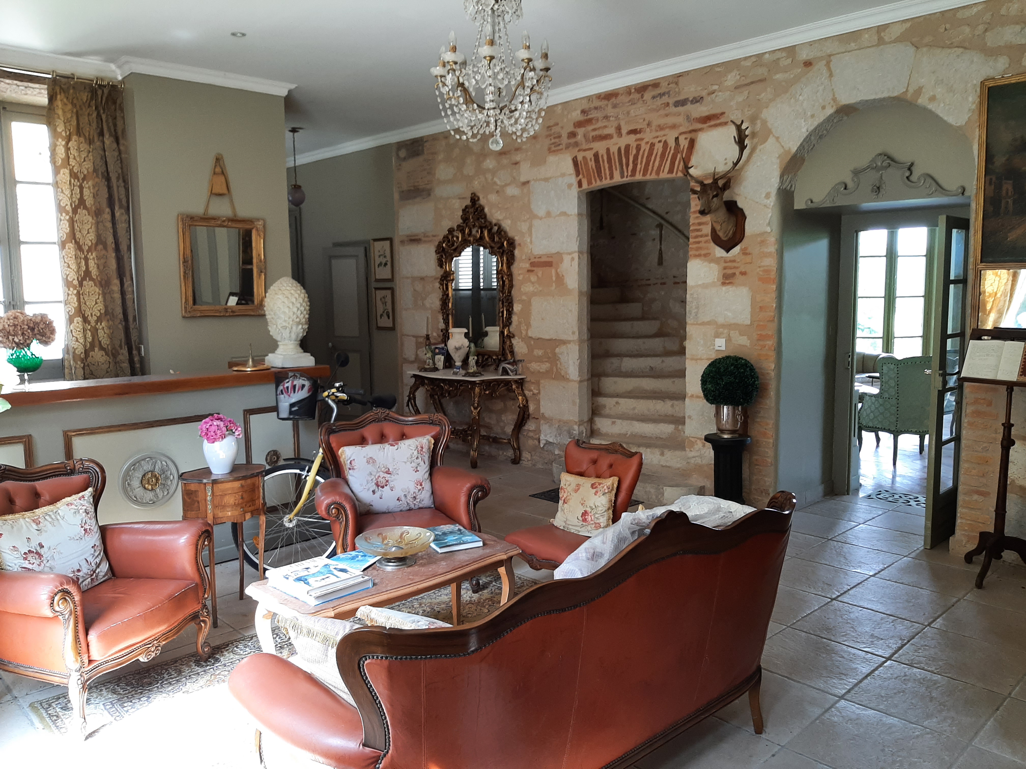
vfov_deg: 53.1
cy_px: 384
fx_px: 771
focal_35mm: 26
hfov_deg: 67.3
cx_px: 513
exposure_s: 1/50
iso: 64
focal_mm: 3.93
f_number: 1.7
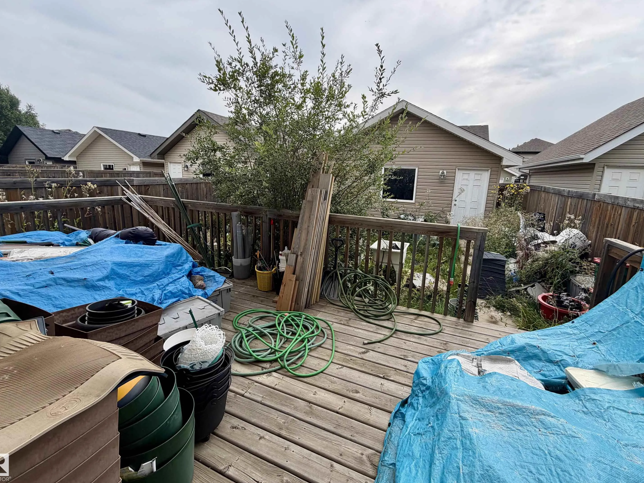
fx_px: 279
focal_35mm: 15
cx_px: 331
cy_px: 225
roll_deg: -2.6
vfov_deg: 81.6
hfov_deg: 98.1
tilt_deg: -10.4
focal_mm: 2.22
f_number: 2.2
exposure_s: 1/770
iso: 32
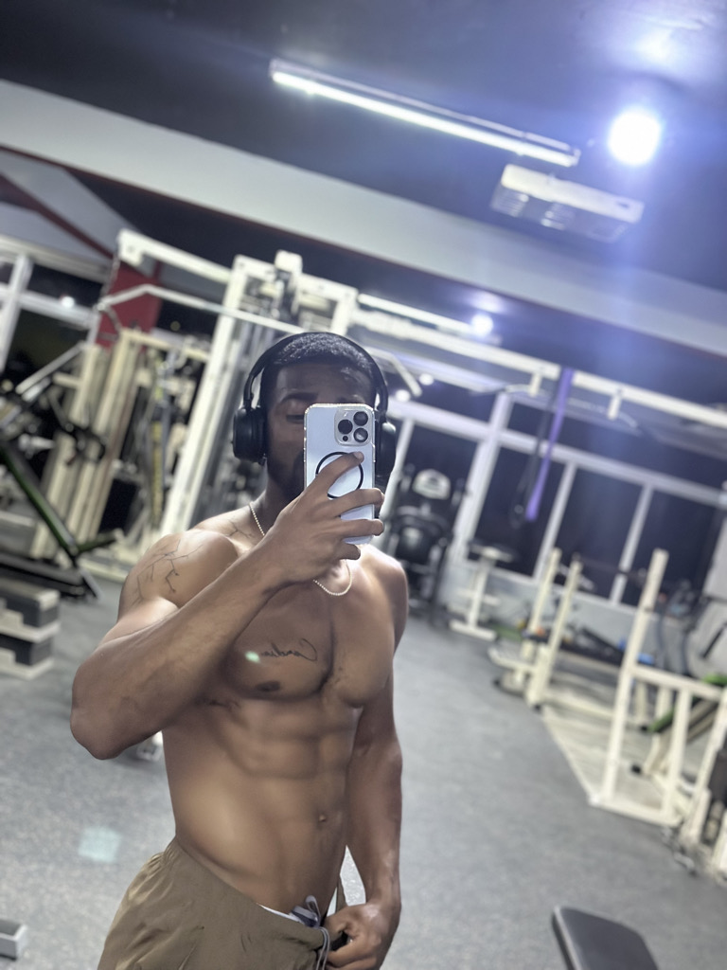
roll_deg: -17.5
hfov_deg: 30.3
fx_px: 1344
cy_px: 485
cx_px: 364
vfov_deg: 39.7
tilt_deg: -2.0
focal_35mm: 48
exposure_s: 1/30
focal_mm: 6.86
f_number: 1.78
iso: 640
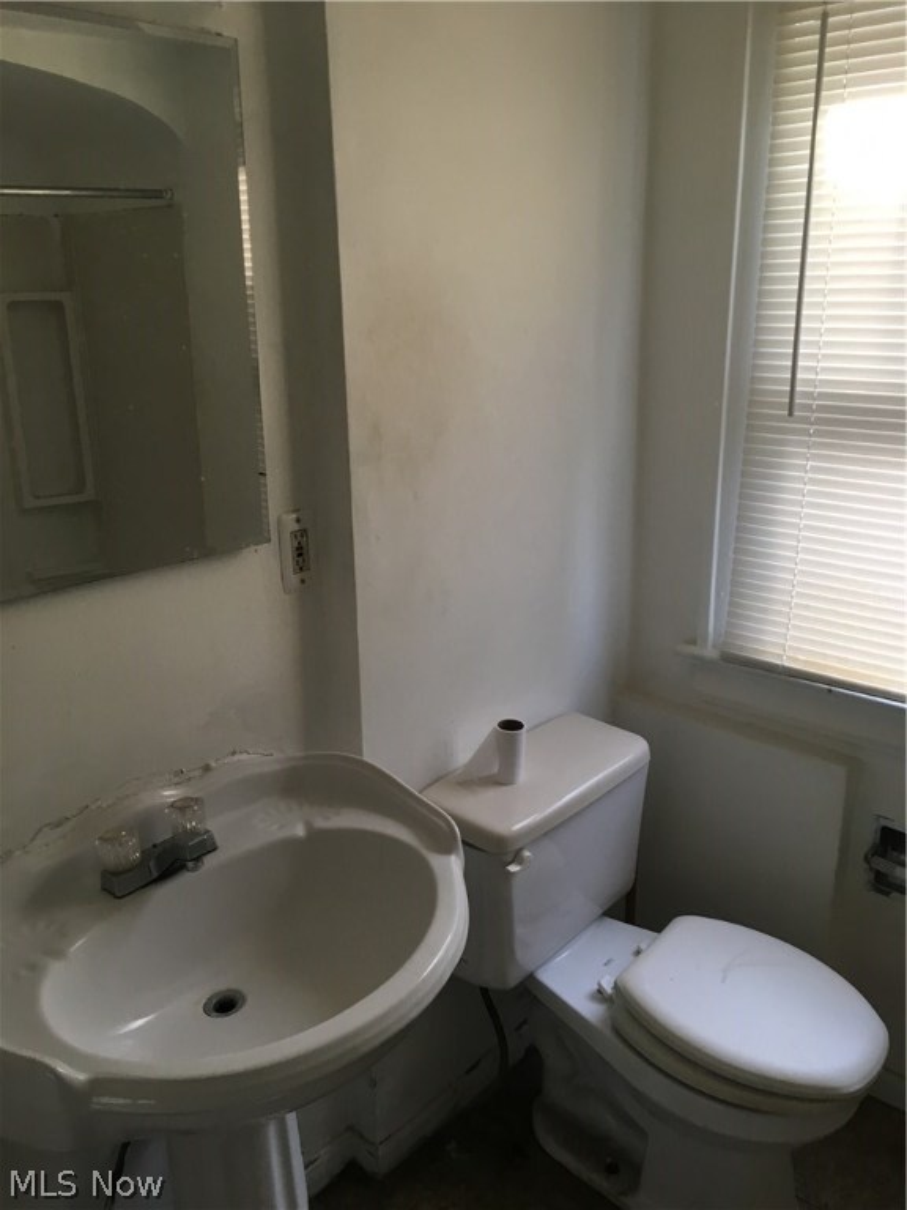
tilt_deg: -17.7
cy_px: 605
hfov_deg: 48.2
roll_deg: -0.2
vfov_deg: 61.7
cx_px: 454
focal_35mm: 29
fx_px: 1013
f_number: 2.2
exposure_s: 1/30
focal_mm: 4.15
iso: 25
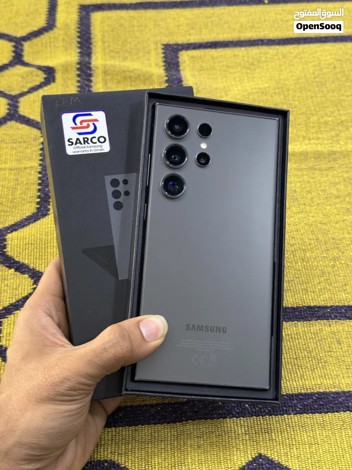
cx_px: 176
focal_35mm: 48
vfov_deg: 39.7
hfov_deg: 30.3
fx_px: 651
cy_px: 235
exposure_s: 1/50
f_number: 1.78
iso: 125
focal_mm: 6.76
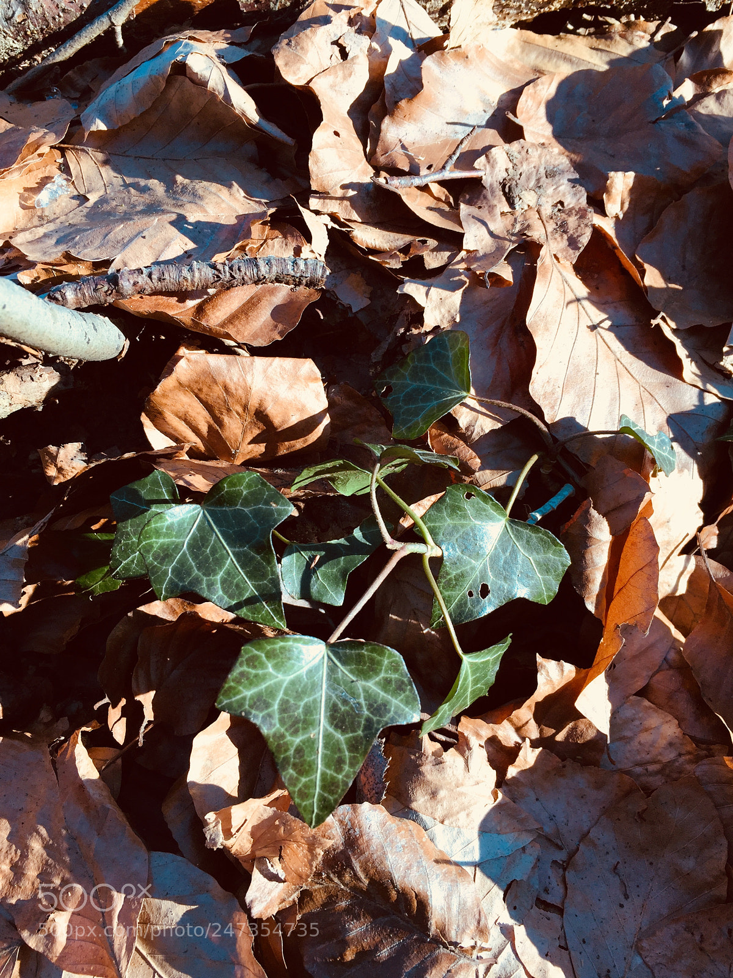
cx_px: 366
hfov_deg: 48.2
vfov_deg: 61.7
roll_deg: +2.4
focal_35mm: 29
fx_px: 819
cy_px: 489
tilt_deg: -43.4
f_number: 2.2
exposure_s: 1/246
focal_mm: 4.15
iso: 32
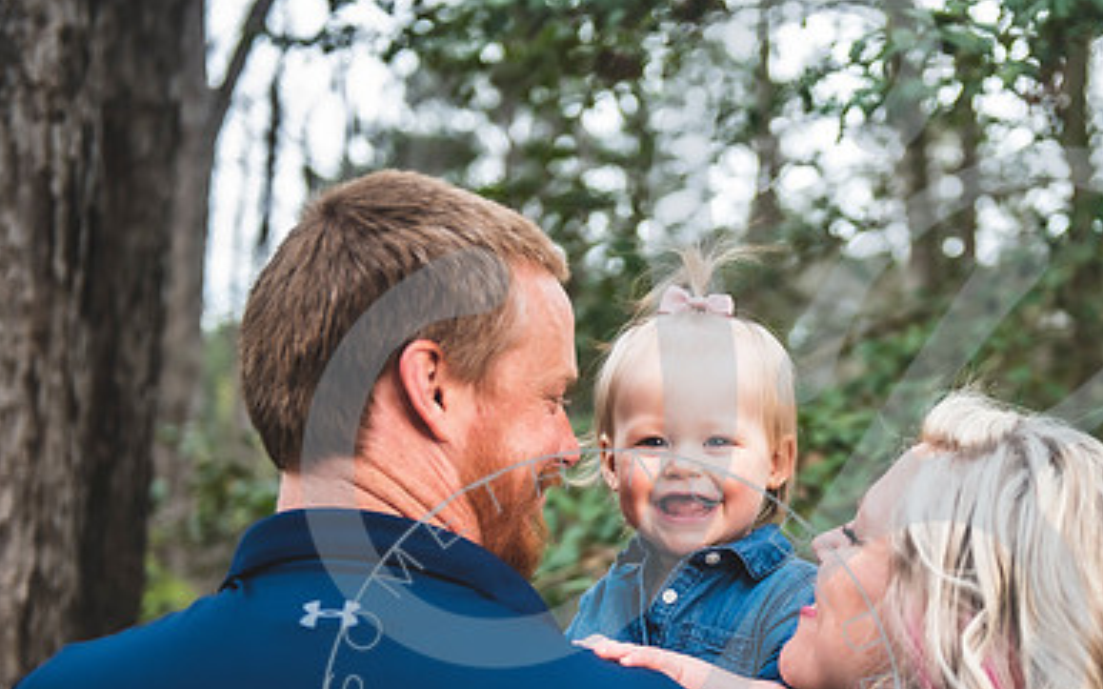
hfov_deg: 29.5
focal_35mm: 69
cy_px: 502
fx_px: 2074
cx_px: 754
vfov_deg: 18.8
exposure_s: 1/500
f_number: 2.8
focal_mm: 45
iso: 100
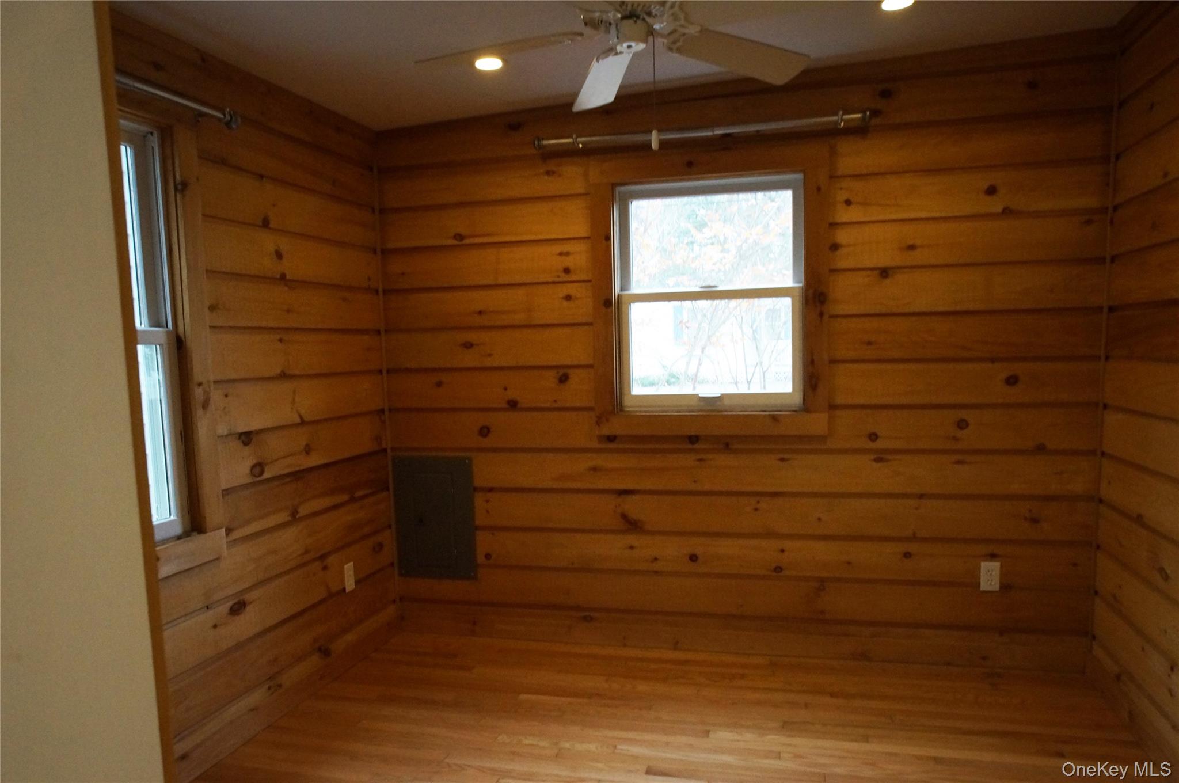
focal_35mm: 27
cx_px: 590
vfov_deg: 47.8
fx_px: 883
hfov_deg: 67.4
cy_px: 392
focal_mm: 18
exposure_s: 1/60
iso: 1600
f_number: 5.6
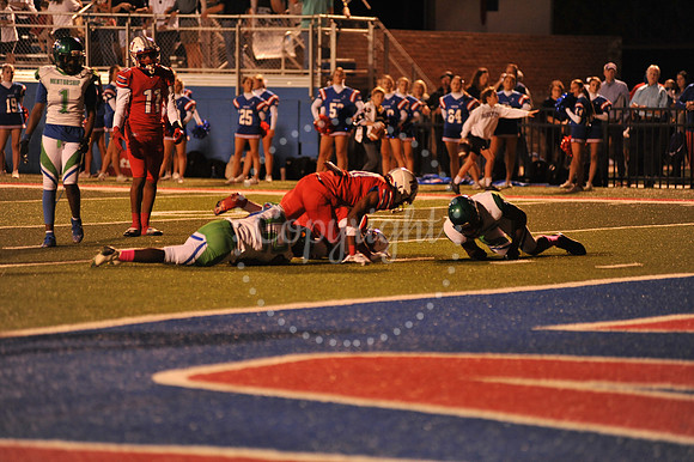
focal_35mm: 200
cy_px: 231
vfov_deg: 6.9
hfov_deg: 10.3
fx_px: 3853
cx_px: 347
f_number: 2.8
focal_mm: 200
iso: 2000
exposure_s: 1/200
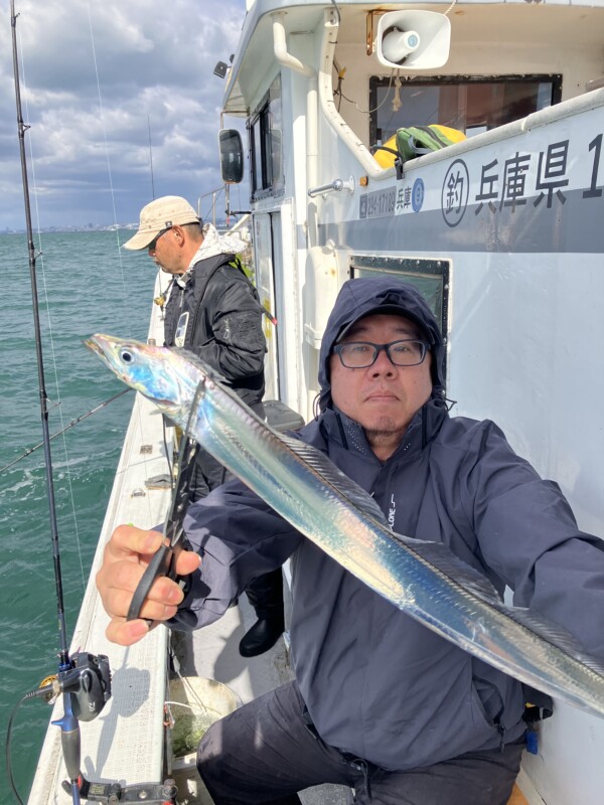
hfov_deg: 49.7
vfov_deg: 63.4
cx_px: 302
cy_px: 402
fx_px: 651
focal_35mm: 28
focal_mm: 3.99
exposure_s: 1/1312
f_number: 1.8
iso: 32
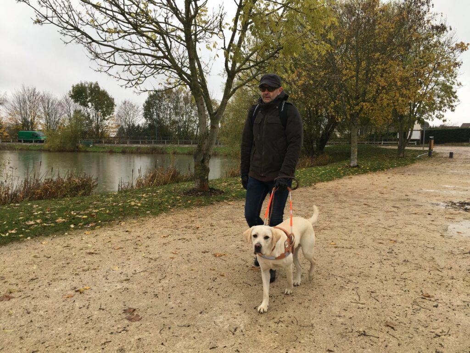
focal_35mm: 29
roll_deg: +1.1
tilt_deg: -5.6
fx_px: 394
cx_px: 235
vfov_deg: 48.2
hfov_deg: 61.7
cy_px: 176
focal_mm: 4.15
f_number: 2.2
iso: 25
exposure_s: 1/100
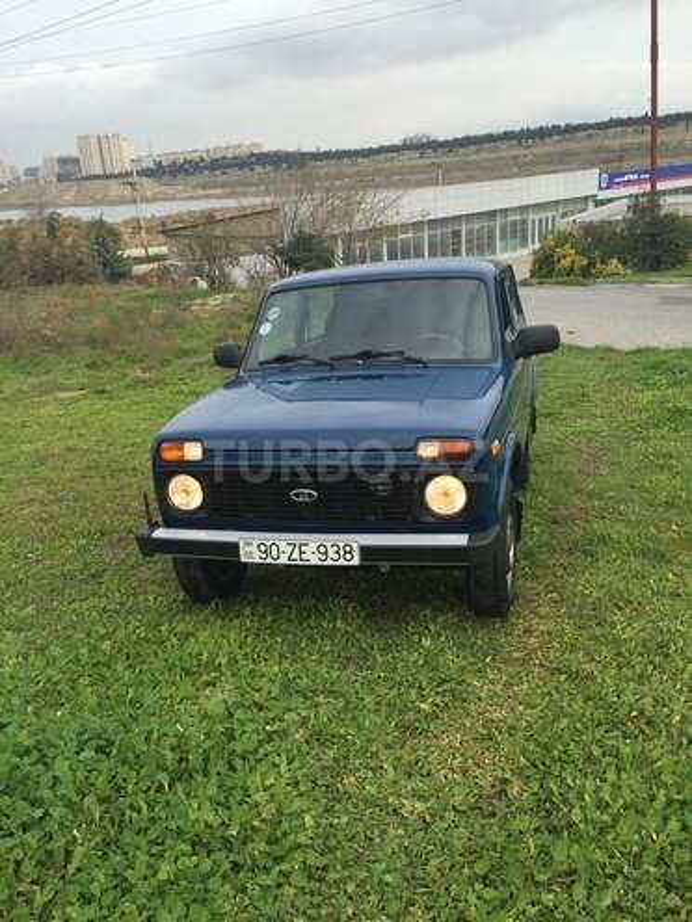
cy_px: 461
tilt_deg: -19.9
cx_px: 346
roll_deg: +3.3
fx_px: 773
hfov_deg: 48.2
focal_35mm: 29
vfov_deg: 61.7
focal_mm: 4.15
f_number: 2.2
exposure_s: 1/842
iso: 32
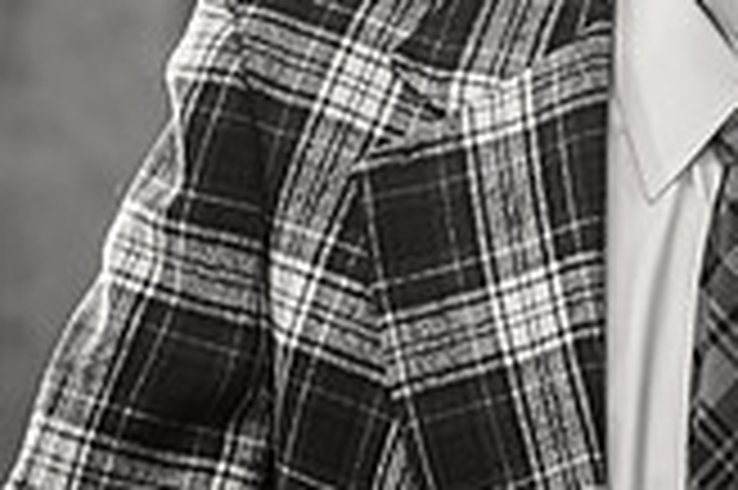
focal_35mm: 462
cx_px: 1120
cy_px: 166
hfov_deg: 4.4
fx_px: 9461
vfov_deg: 3.0
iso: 500
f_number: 3.5
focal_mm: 120
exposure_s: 1/250
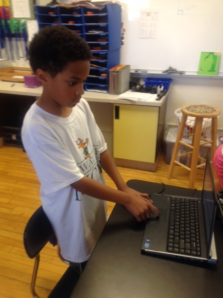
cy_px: 149
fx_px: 283
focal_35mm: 33
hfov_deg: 42.9
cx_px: 112
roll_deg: -1.8
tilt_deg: -21.5
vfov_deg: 55.4
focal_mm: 4.12
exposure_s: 1/20
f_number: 2.4
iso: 64
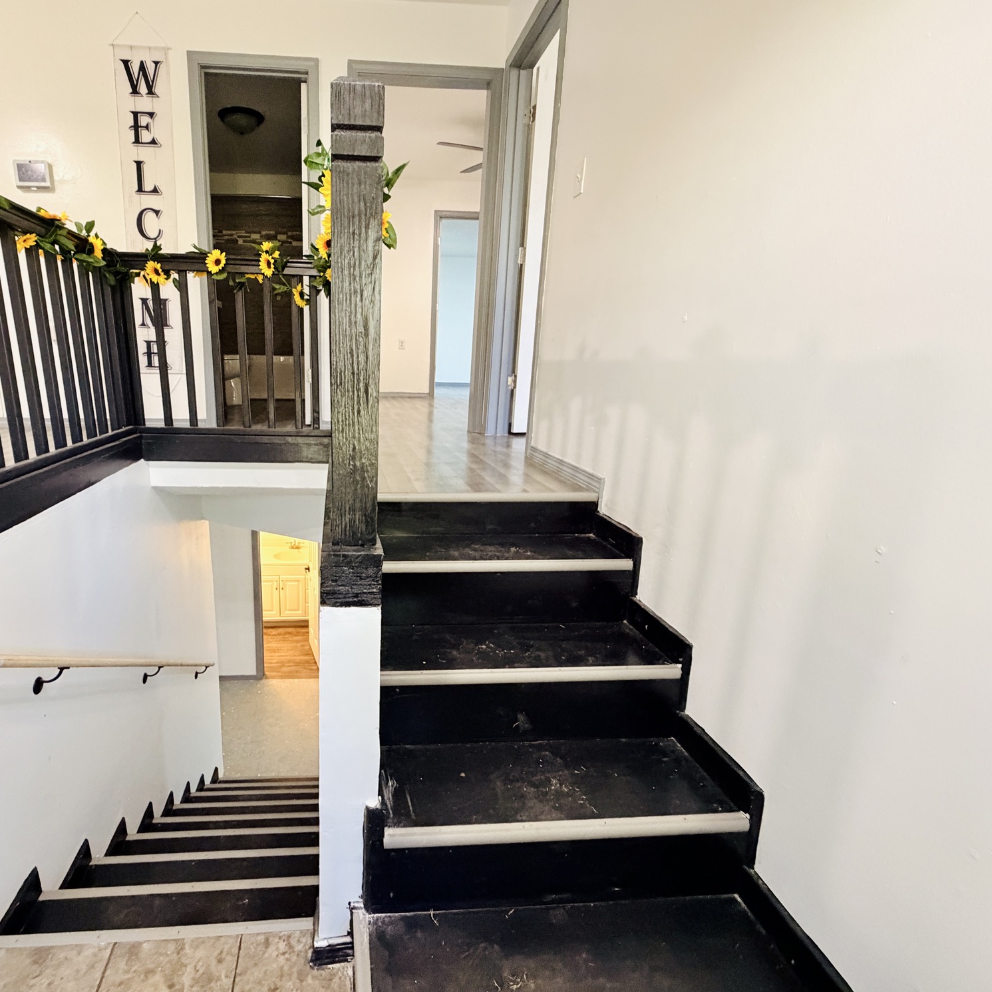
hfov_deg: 82.5
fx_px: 551
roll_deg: -1.0
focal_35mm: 17
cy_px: 491
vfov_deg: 84.0
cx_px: 378
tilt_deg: -14.7
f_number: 2.2
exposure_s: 1/60
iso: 640
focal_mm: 2.22
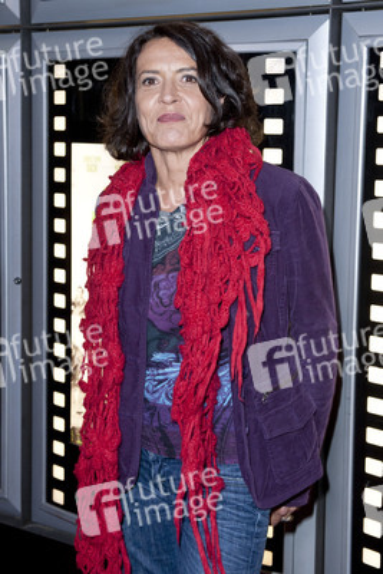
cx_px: 192
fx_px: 797
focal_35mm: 50
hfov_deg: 27.0
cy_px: 287
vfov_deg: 39.6
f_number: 5
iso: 800
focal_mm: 50
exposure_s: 1/100
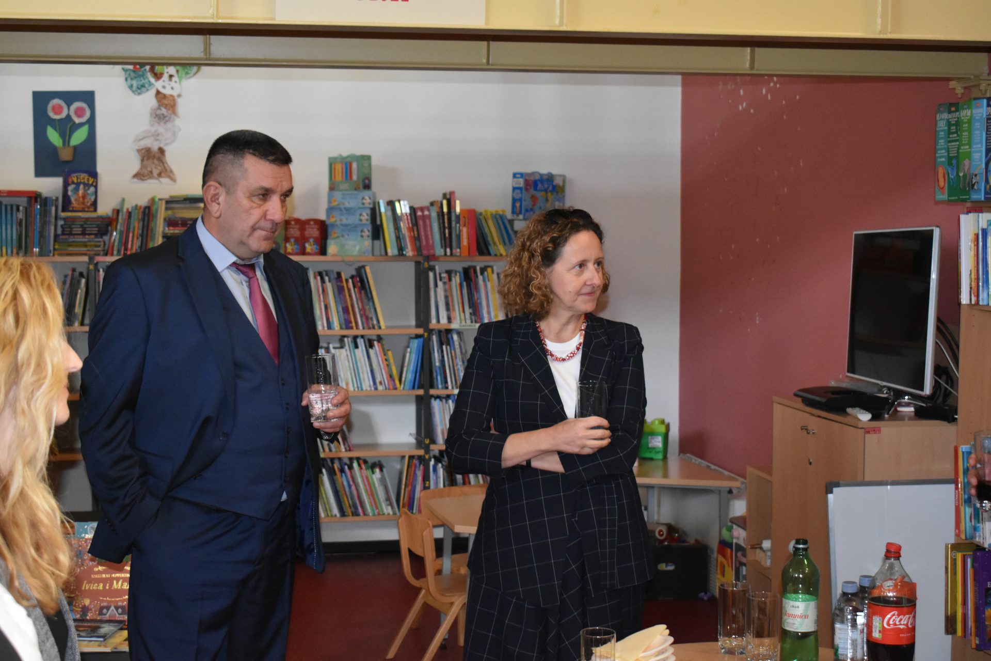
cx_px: 496
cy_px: 330
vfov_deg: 23.8
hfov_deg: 35.1
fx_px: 1569
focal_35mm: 57
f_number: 4.8
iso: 2800
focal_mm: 38
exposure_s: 1/60
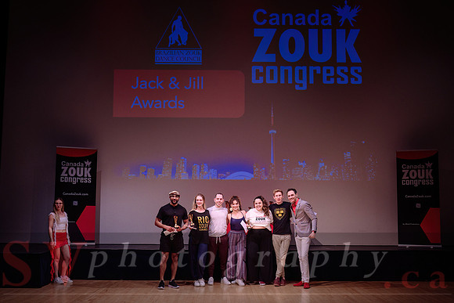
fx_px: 554
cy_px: 162
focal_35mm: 44
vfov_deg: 30.5
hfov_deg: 44.5
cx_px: 227
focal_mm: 40
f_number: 3.2
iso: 1000
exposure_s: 1/400
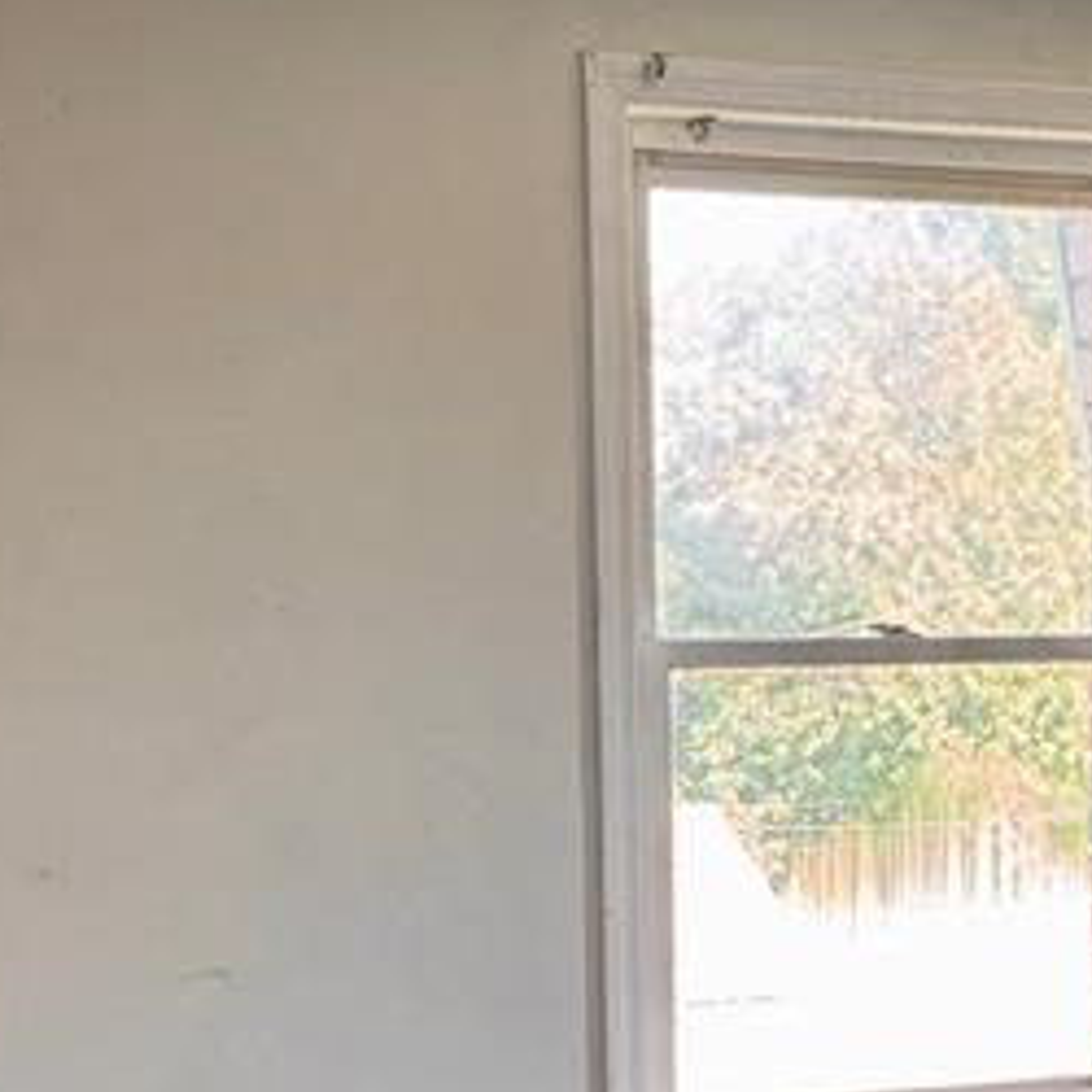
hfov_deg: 19.8
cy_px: 891
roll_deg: +0.5
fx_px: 3105
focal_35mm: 87
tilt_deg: -5.5
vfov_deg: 19.7
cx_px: 843
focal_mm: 6.76
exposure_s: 1/121
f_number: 1.78
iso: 160
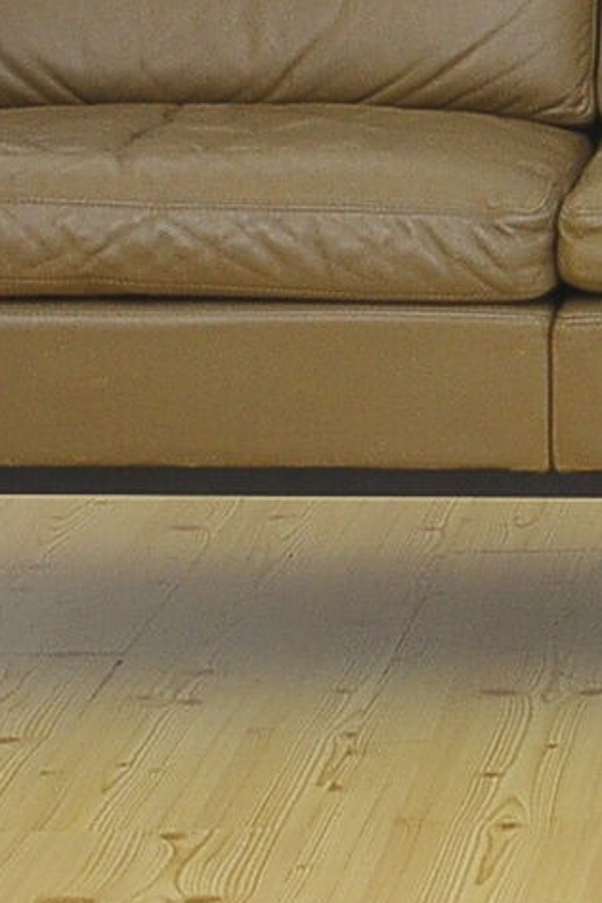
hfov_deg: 6.9
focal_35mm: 195
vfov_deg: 10.4
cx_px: 986
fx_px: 4894
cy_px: -143
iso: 400
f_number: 4.2
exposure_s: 1/200
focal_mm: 32
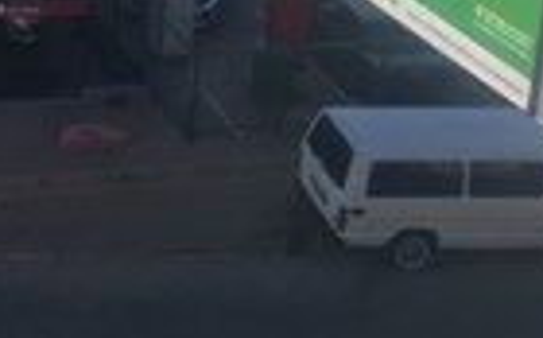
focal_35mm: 110
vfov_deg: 11.0
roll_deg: -1.8
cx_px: -233
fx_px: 1625
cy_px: -274
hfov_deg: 17.4
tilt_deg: -14.1
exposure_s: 1/1241
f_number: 2.2
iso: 25
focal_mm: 4.15
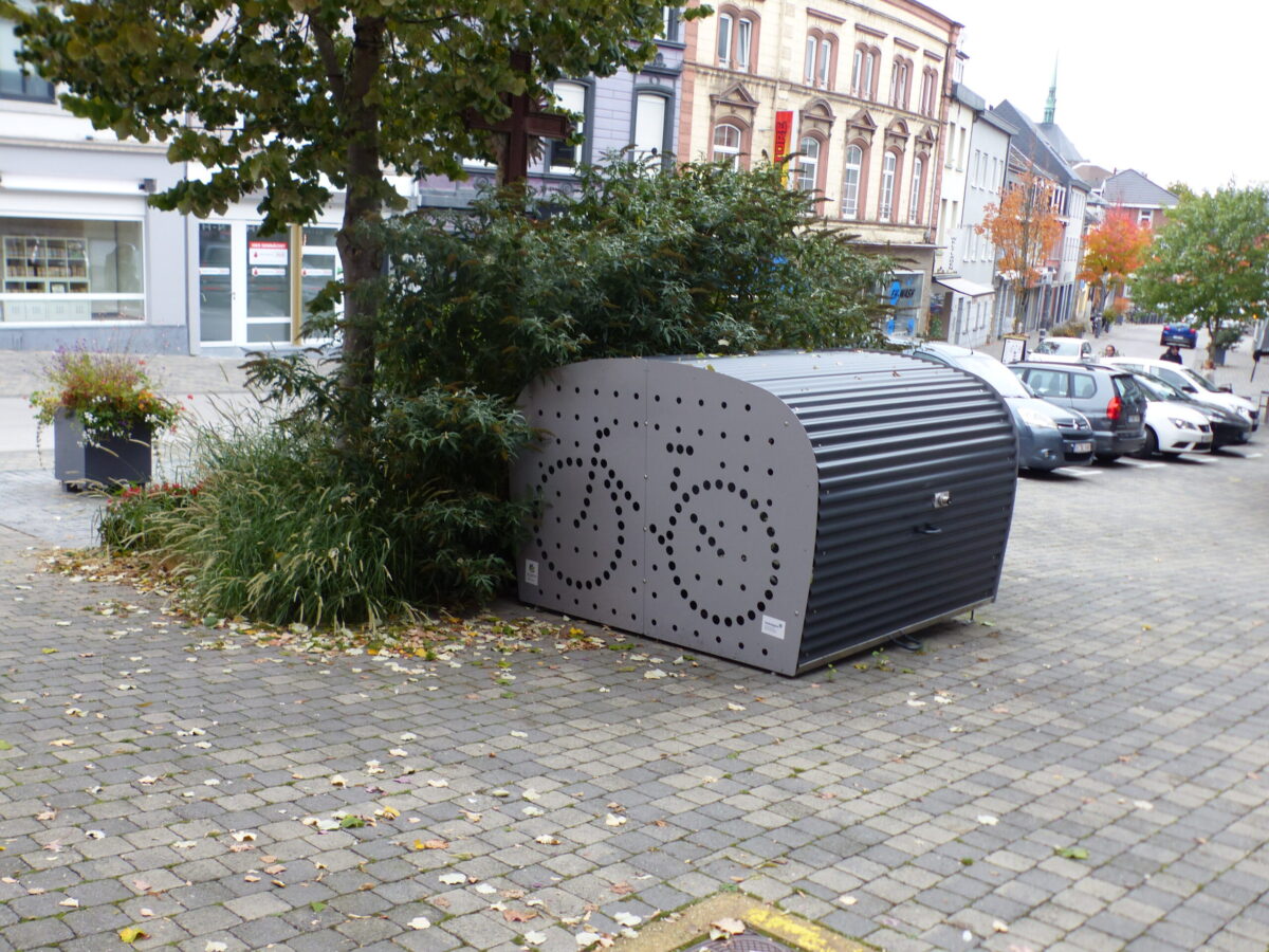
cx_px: 634
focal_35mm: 34
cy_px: 476
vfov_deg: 41.8
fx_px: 1246
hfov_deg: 54.0
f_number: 2.8
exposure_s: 1/100
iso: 100
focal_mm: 6.2
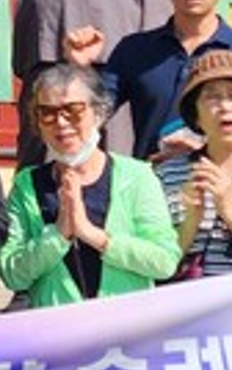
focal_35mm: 175
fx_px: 1767
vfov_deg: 11.5
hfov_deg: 6.8
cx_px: -436
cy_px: -155
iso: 12
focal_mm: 6.4
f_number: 1.8
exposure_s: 1/1132
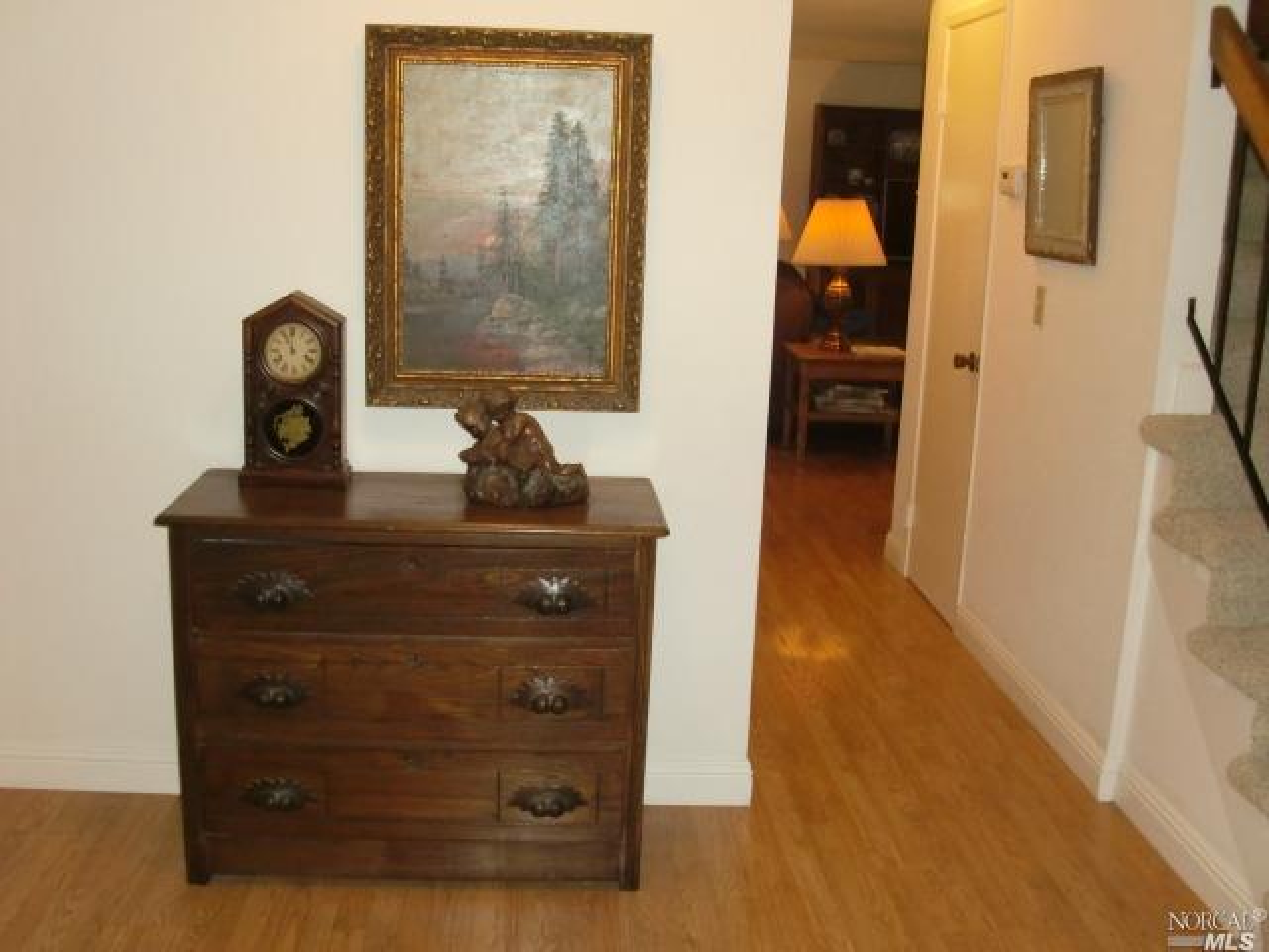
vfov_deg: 39.7
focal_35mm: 36
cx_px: 634
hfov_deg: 51.4
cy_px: 476
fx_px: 1320
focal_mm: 6.3
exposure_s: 1/60
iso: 400
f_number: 2.8
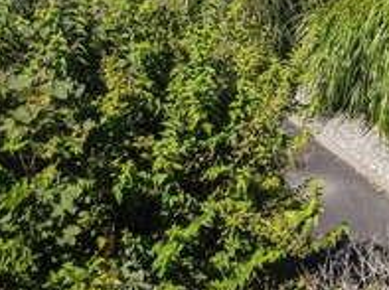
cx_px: 405
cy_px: -306
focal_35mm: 125
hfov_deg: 15.5
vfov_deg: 10.7
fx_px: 1402
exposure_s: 1/500
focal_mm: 4.5
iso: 100
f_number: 2.8
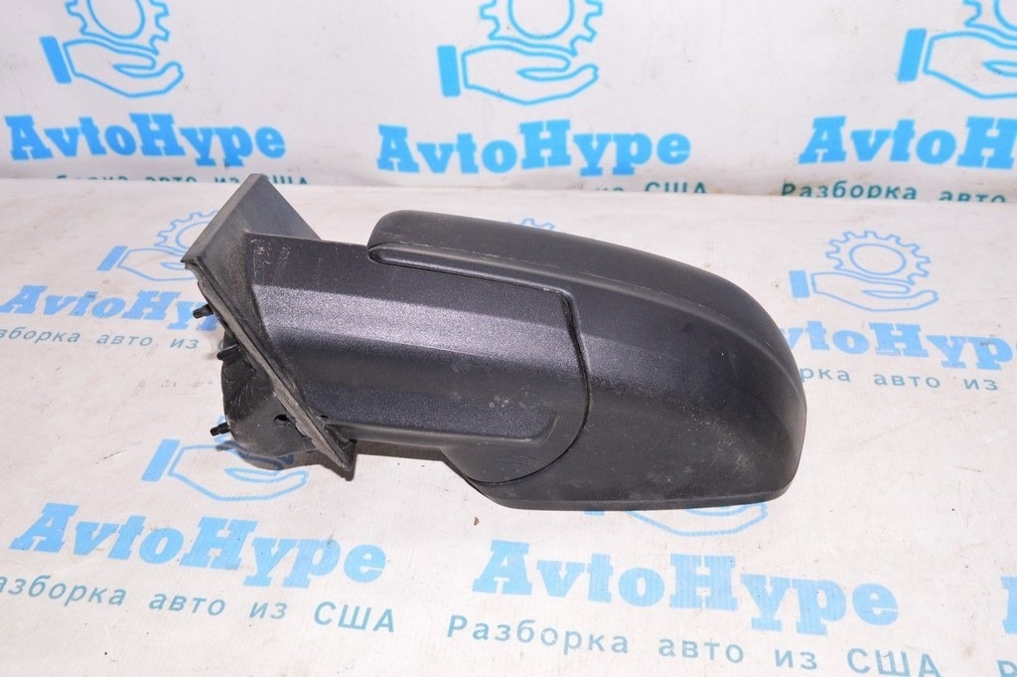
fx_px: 974
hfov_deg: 55.1
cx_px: 508
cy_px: 338
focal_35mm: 34
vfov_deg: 38.3
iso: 1600
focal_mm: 23
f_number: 8
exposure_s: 1/200
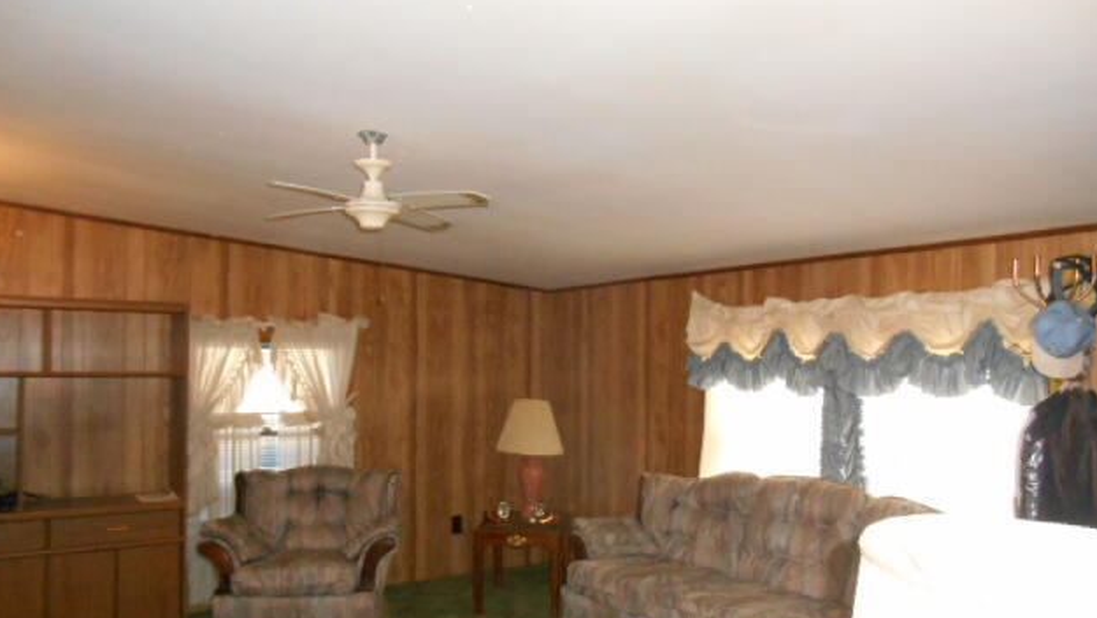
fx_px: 844
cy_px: 356
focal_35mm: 29
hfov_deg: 66.0
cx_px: 542
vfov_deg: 40.1
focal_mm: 4.7
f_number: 3.4
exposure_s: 1/25
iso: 720
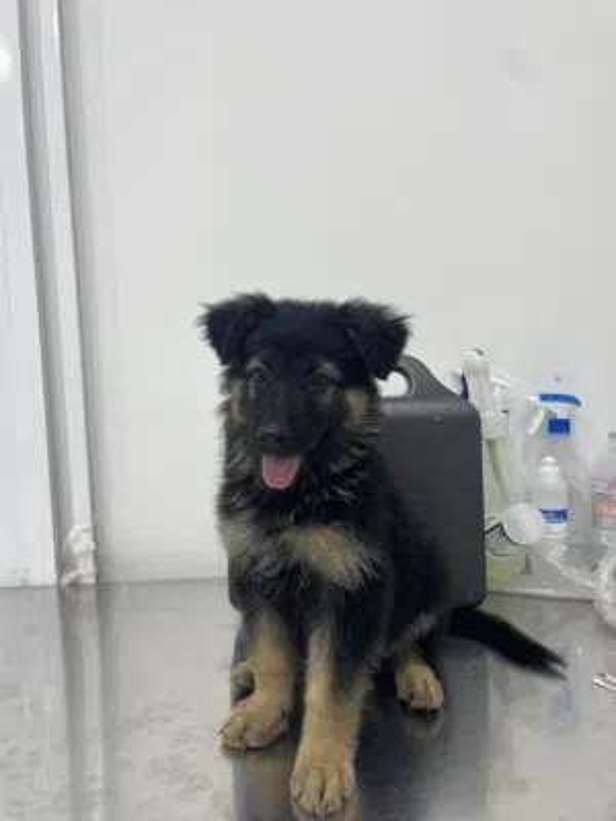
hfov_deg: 53.1
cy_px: 410
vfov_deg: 67.3
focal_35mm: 26
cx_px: 308
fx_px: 617
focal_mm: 4.2
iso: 50
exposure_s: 1/100
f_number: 1.6
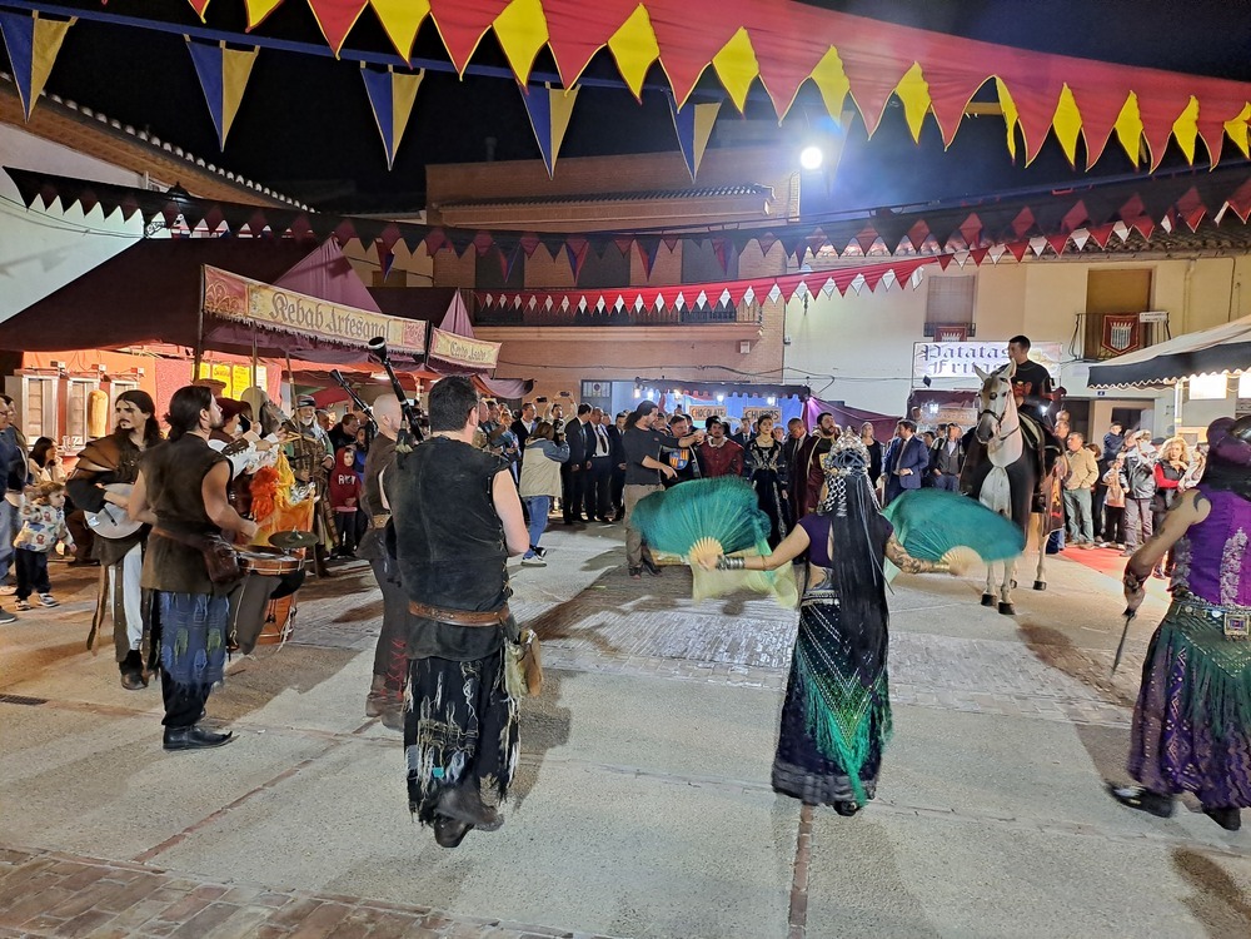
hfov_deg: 69.4
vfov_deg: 54.9
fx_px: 903
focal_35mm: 25
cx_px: 626
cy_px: 470
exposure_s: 1/33
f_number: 1.8
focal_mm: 4.65
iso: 250
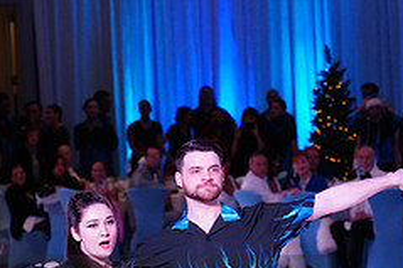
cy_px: 299
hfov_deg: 8.1
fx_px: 2853
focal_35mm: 255
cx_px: 152
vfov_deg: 5.4
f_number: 4
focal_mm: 105
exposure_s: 1/500
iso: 3200
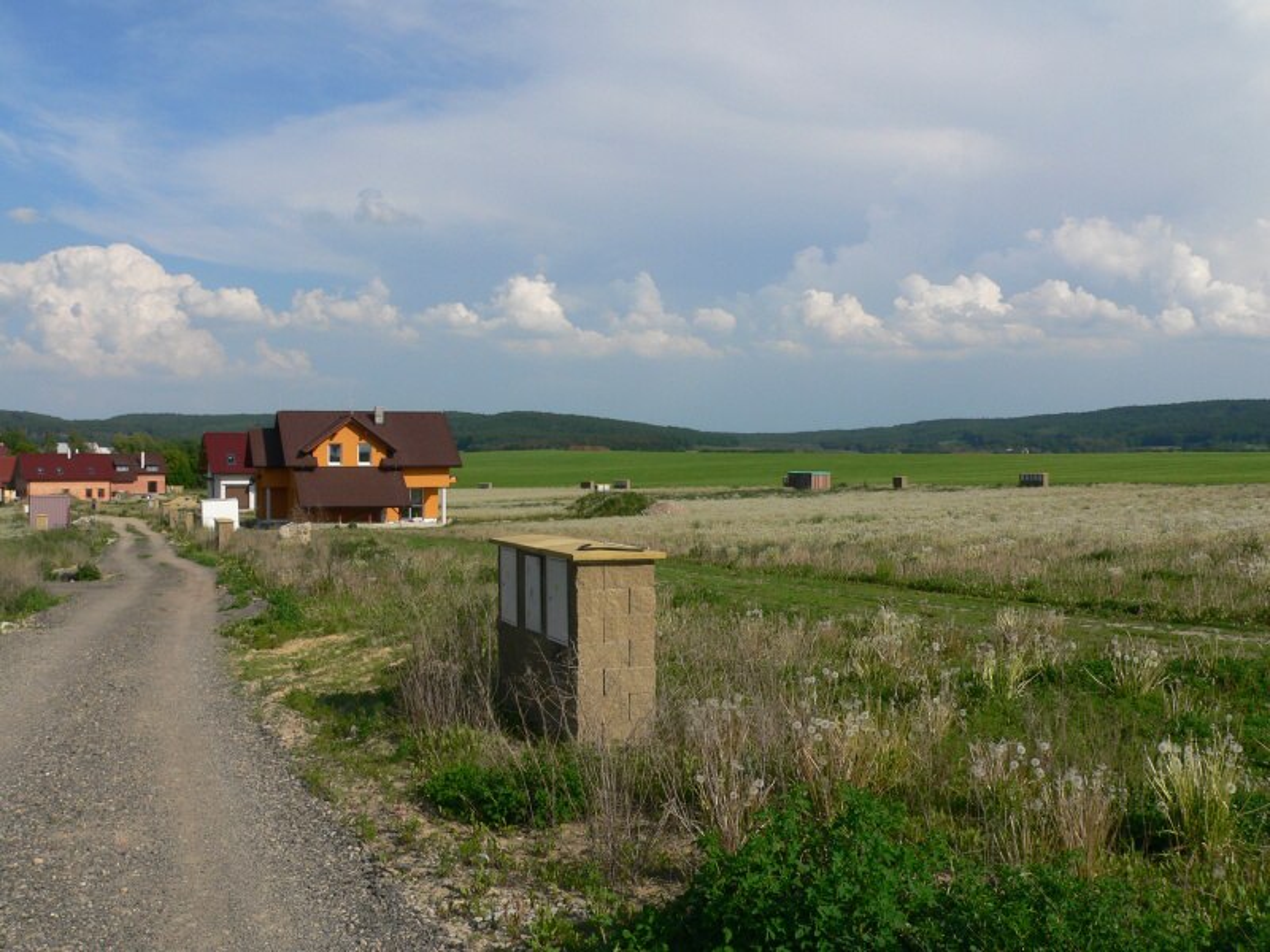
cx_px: 635
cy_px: 476
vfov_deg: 39.7
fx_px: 1321
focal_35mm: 36
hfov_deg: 51.4
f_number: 5.6
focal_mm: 6
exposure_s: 1/500
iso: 80
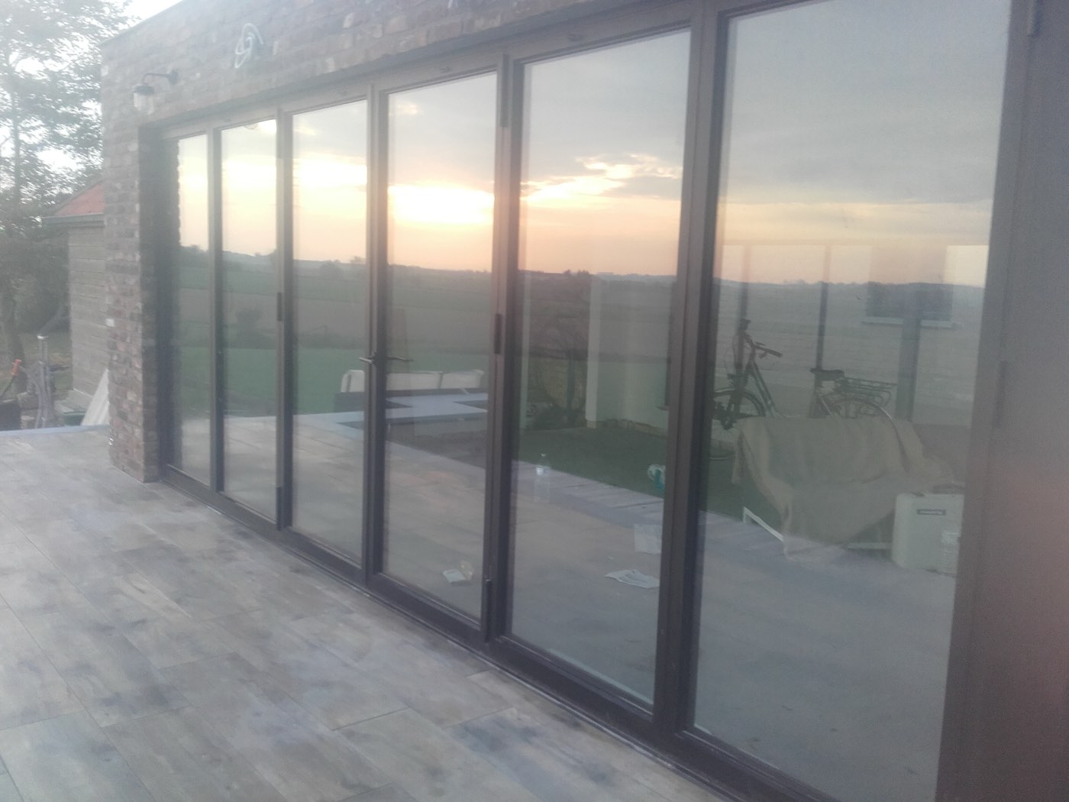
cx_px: 534
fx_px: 957
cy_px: 401
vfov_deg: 45.4
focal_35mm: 31
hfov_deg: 58.4
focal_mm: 3.31
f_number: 2.2
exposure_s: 1/33
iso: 50
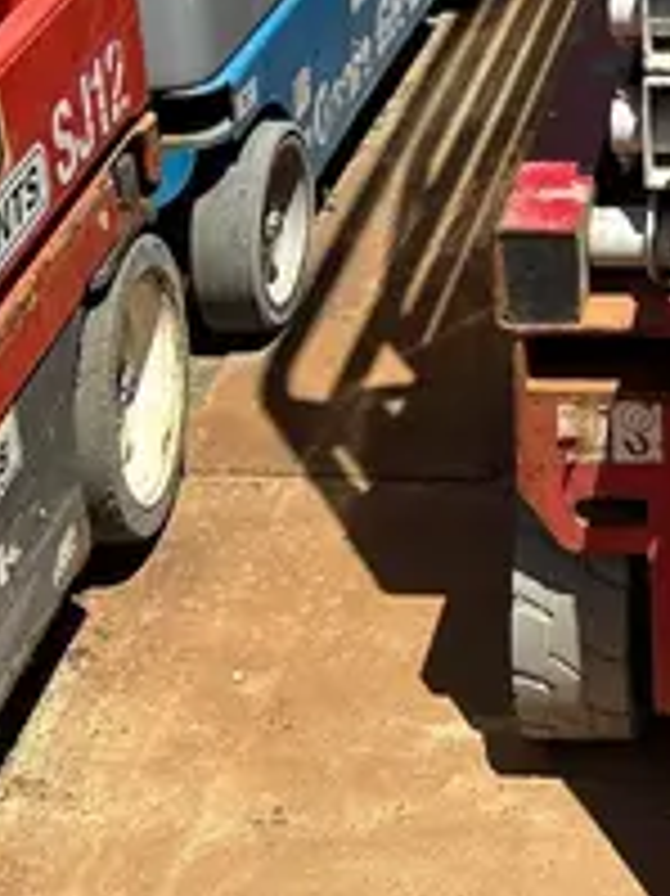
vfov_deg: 19.0
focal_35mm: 96
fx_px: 2480
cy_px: -263
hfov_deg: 14.6
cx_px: 913
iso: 50
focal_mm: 5.7
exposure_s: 1/3704
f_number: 1.5
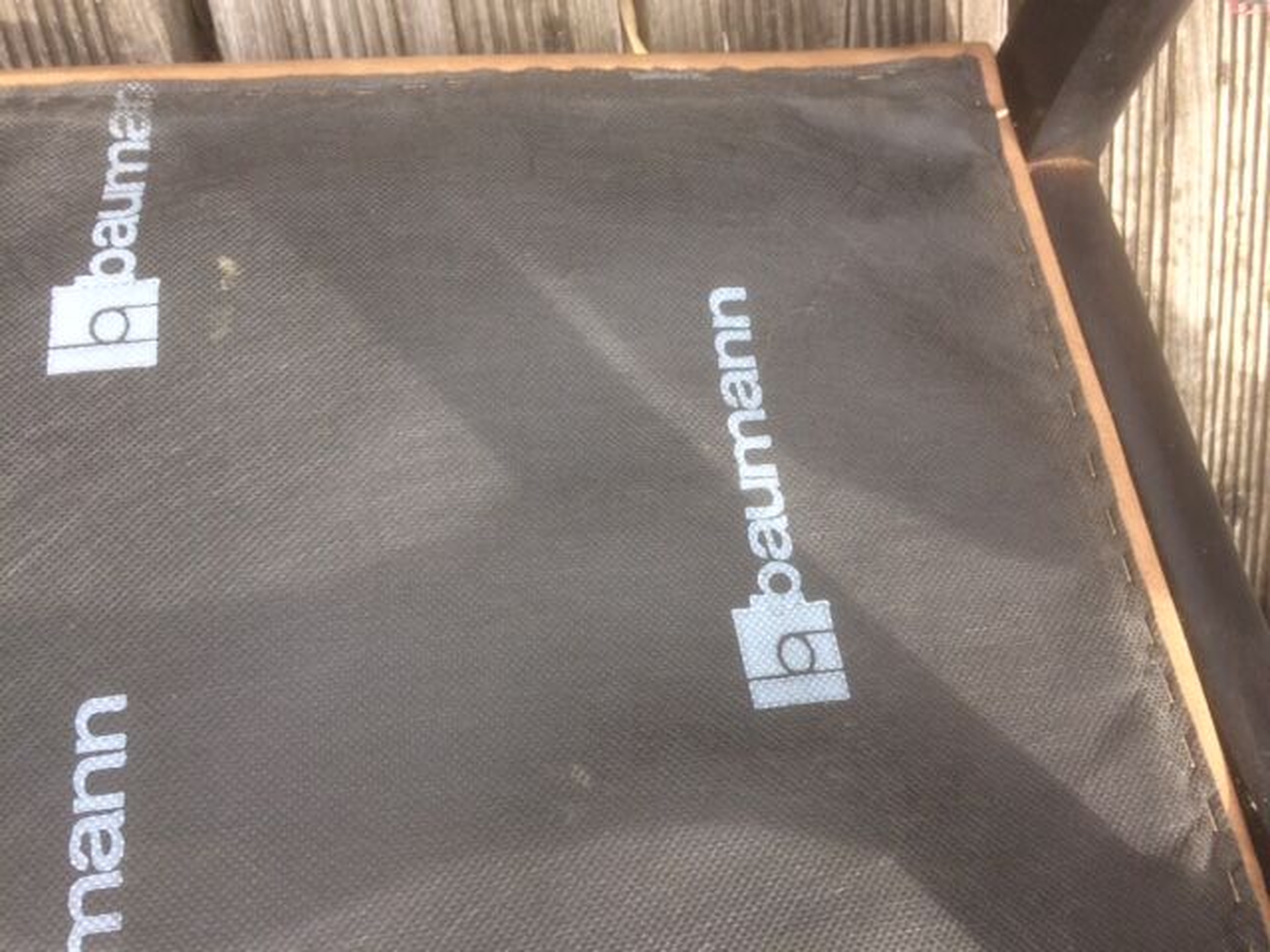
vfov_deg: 48.2
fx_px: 1064
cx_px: 635
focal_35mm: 29
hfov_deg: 61.7
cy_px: 476
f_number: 2.2
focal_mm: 4.15
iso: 32
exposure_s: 1/128
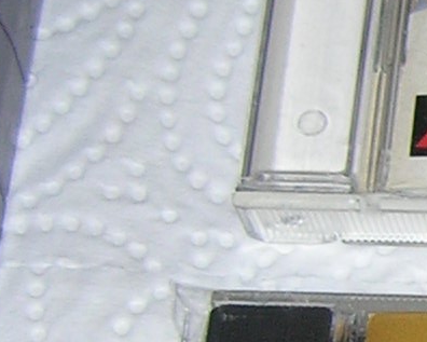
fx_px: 2743
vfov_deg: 7.1
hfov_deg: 8.3
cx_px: 928
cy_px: 290
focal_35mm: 217
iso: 50
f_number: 2.9
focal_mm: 5.7
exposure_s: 1/60.1
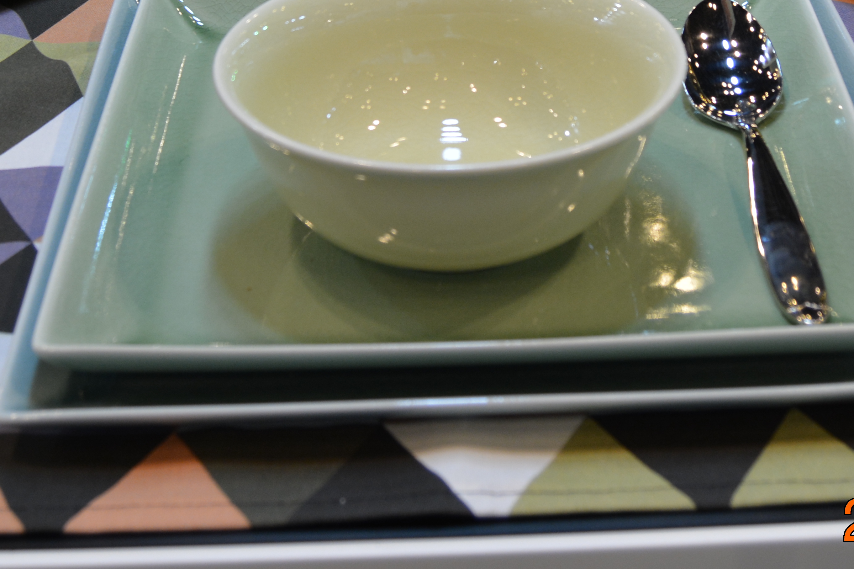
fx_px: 1779
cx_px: 453
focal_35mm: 75
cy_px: -84
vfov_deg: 17.5
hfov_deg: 27.0
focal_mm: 20
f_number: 4.5
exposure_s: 1/80
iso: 400
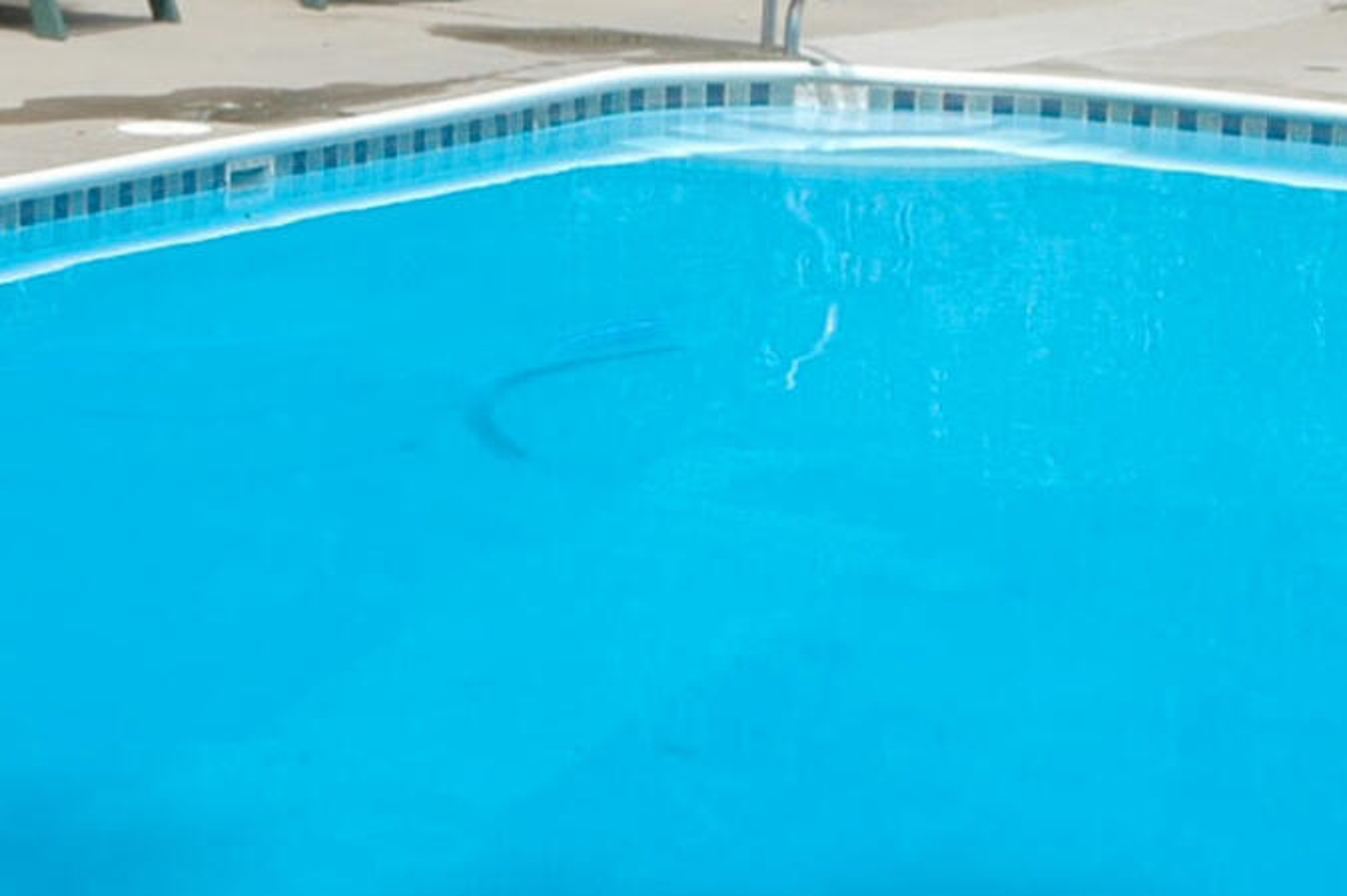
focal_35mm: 160
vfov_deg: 8.6
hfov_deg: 12.8
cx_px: 519
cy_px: 361
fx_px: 5982
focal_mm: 24
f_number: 9
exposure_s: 1/200
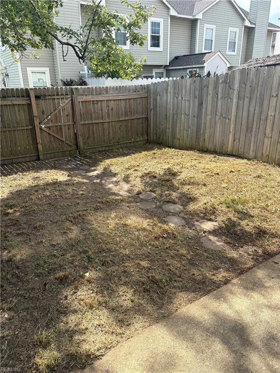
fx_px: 280
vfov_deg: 67.3
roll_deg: +0.5
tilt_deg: -18.9
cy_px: 186
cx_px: 140
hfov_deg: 53.1
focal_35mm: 26
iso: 50
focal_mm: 5.96
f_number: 1.6
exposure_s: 1/1064
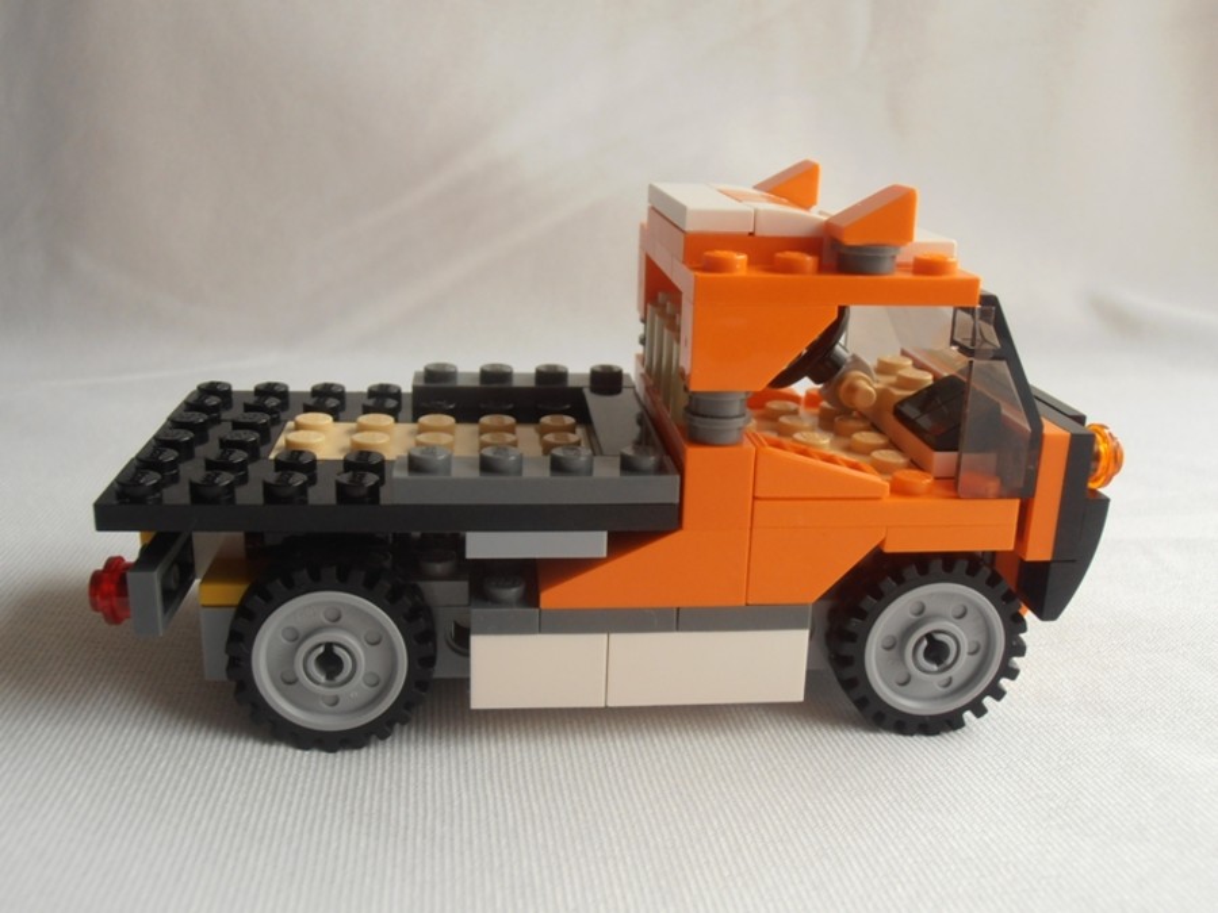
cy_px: 456
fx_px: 1302
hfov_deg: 50.1
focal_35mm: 37
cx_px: 609
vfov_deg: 38.7
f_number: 3.9
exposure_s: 1/40
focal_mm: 6.61
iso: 80
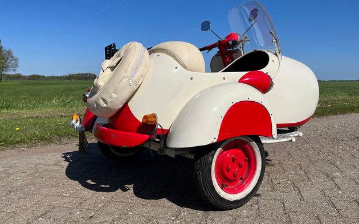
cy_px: 102
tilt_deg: -4.3
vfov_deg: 44.5
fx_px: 274
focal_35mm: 28
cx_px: 180
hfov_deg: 66.5
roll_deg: +0.7
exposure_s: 1/8403
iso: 50
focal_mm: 5.1
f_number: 1.6
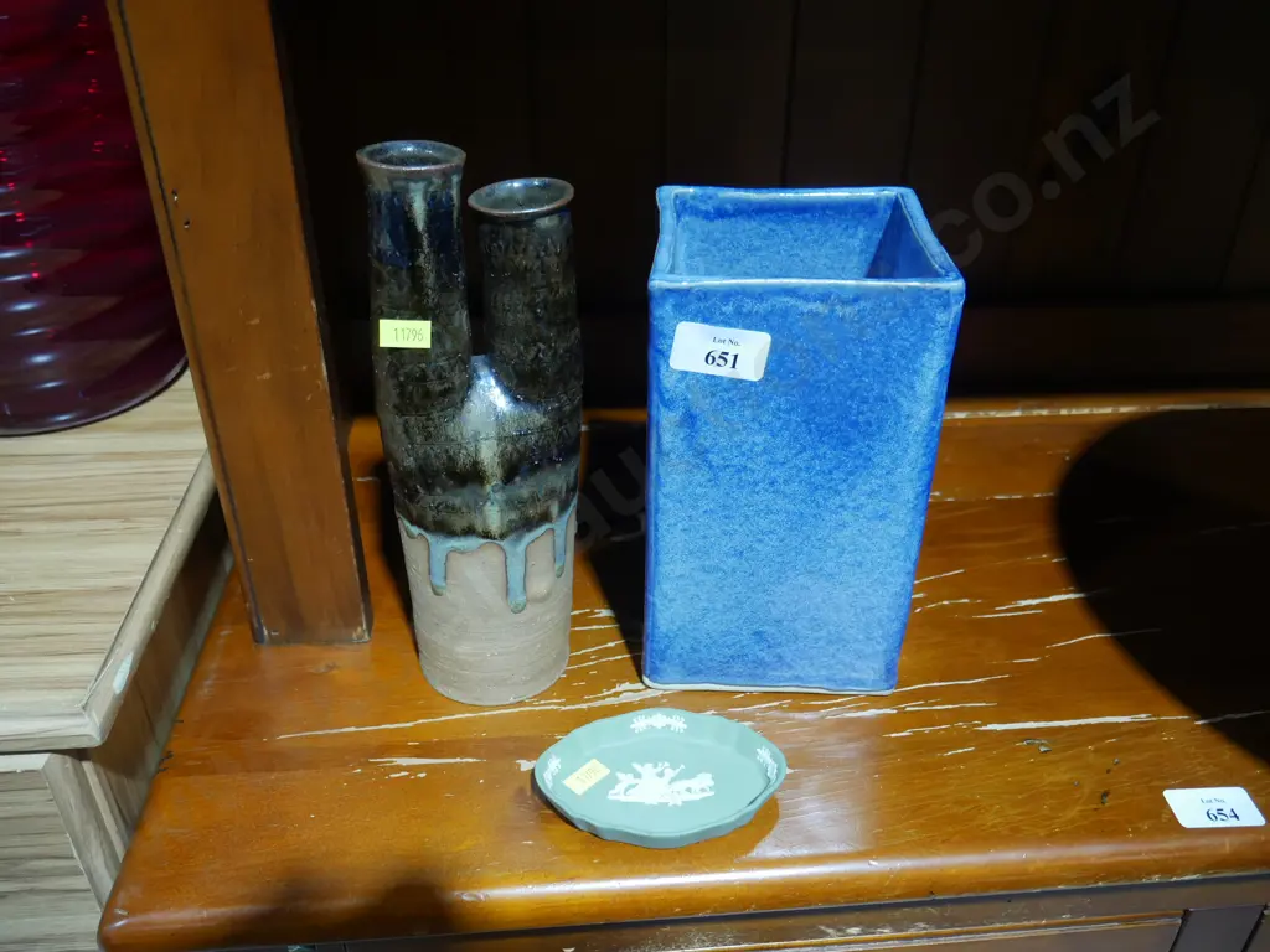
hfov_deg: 63.4
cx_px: 635
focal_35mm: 28
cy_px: 476
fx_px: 1027
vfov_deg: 49.7
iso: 640
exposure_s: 1/60
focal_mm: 14
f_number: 3.5
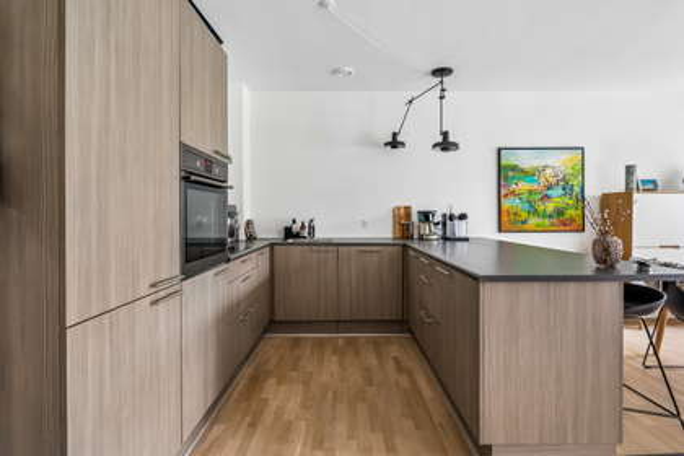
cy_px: 228
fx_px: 332
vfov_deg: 68.9
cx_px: 342
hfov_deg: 91.6
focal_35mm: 18
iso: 640
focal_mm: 17.5
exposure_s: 1/6
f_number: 9
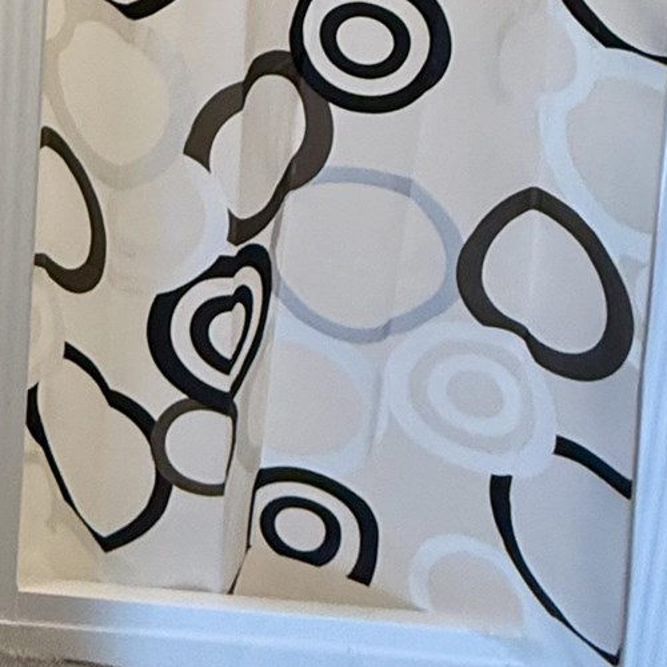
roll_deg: -1.9
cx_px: -245
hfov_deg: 25.1
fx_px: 1243
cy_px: -334
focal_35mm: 57
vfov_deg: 23.8
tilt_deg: -10.1
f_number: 2.2
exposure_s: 1/60
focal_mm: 2.22
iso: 250
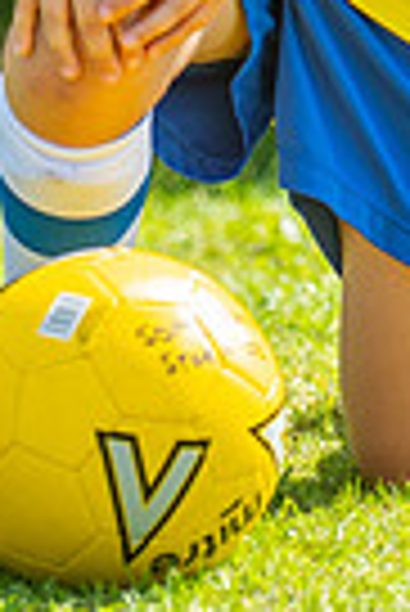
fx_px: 10547
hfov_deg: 2.2
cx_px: 324
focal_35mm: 619
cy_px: -310
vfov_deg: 3.3
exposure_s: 1/1000
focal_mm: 125
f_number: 3.2
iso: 250
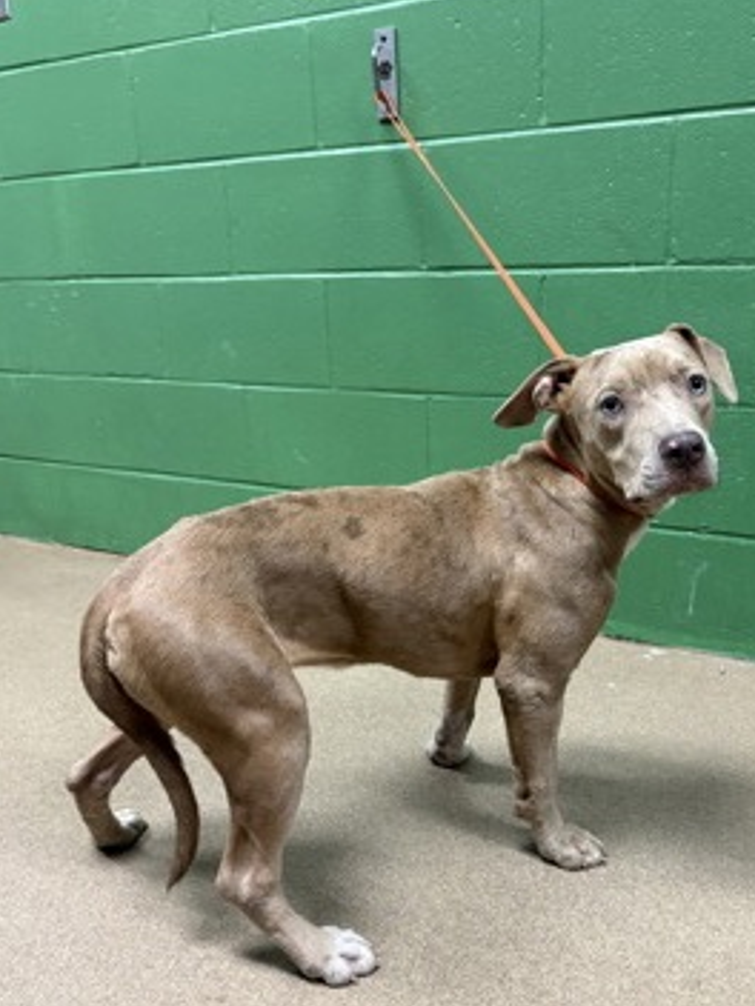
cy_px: 537
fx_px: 902
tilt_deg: -16.1
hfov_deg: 45.4
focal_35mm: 31
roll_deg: +1.5
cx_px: 402
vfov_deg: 58.3
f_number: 1.6
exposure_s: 1/60
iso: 320
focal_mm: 5.96
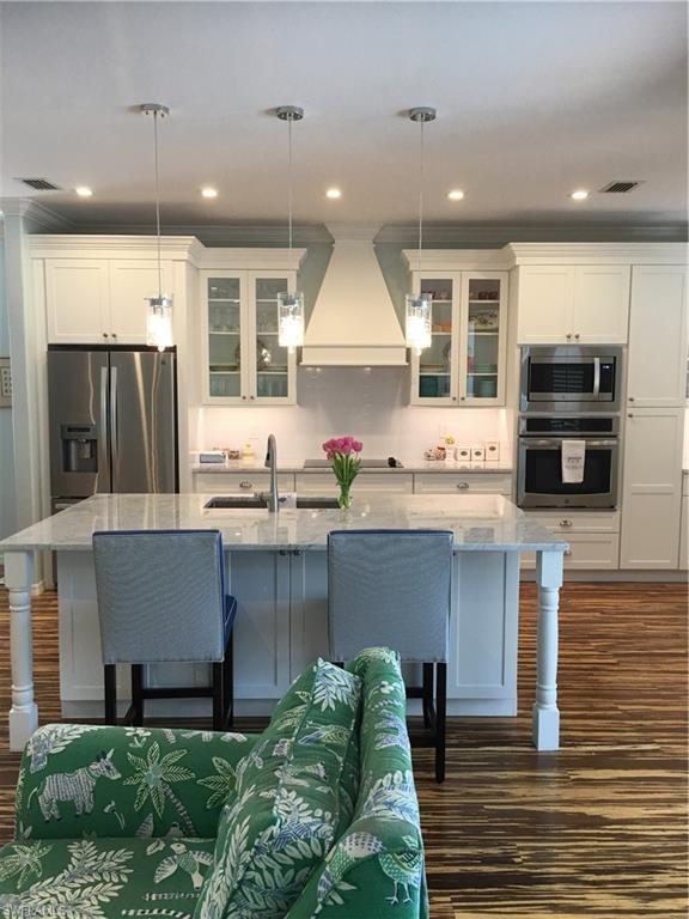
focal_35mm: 29
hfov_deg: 48.2
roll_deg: -0.6
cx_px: 344
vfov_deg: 61.7
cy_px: 460
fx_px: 770
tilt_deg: -3.3
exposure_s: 1/30
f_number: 2.2
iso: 40
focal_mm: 4.15
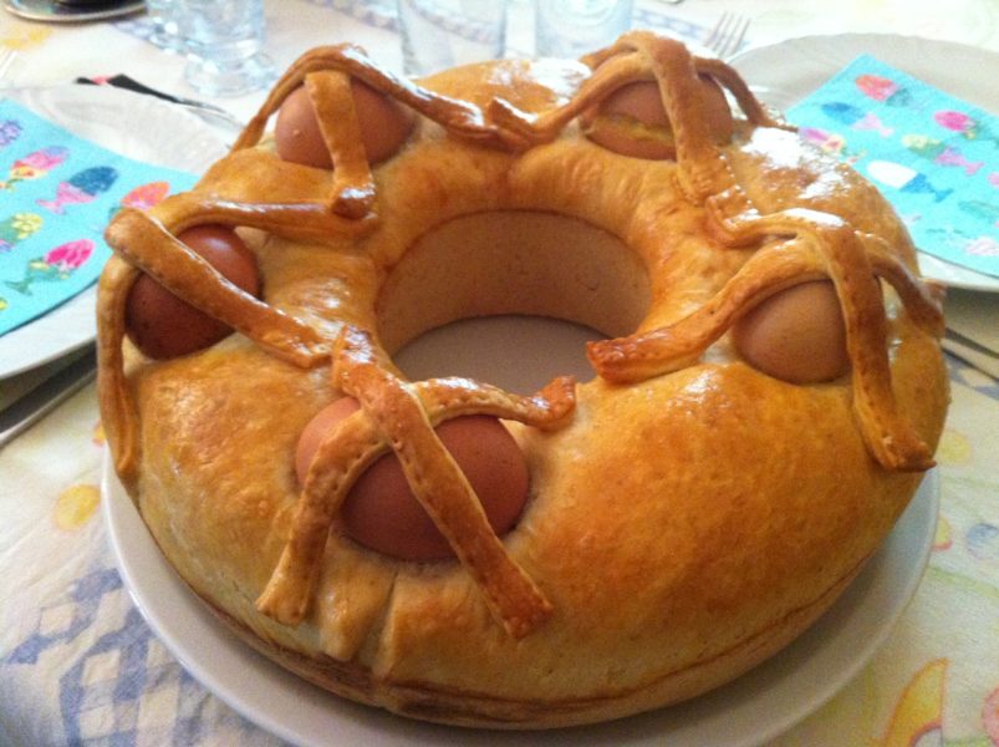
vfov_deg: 40.6
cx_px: 500
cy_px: 374
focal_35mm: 35
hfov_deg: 52.7
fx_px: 1009
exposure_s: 1/15
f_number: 2.8
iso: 640
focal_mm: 3.85
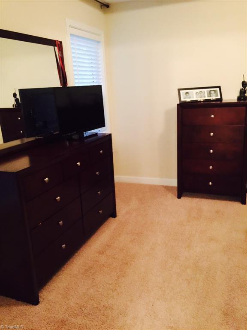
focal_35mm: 29
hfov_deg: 48.2
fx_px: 276
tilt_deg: -14.3
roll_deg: +3.6
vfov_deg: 61.7
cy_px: 165
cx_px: 124
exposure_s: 1/4
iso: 100
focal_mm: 4.15
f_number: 2.2
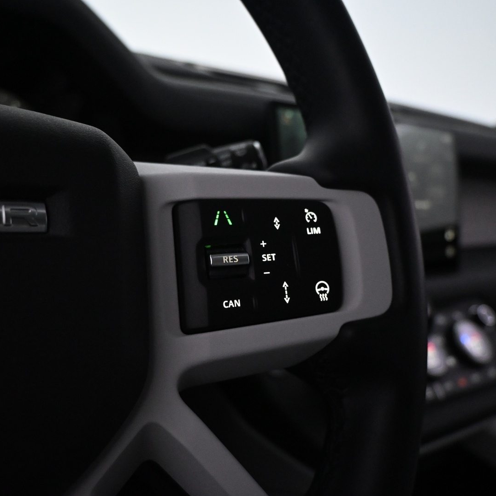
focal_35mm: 33
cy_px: 248
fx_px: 529
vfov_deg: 50.2
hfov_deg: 50.2
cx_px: 229
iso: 3200
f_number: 3.5
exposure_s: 1/125
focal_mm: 17
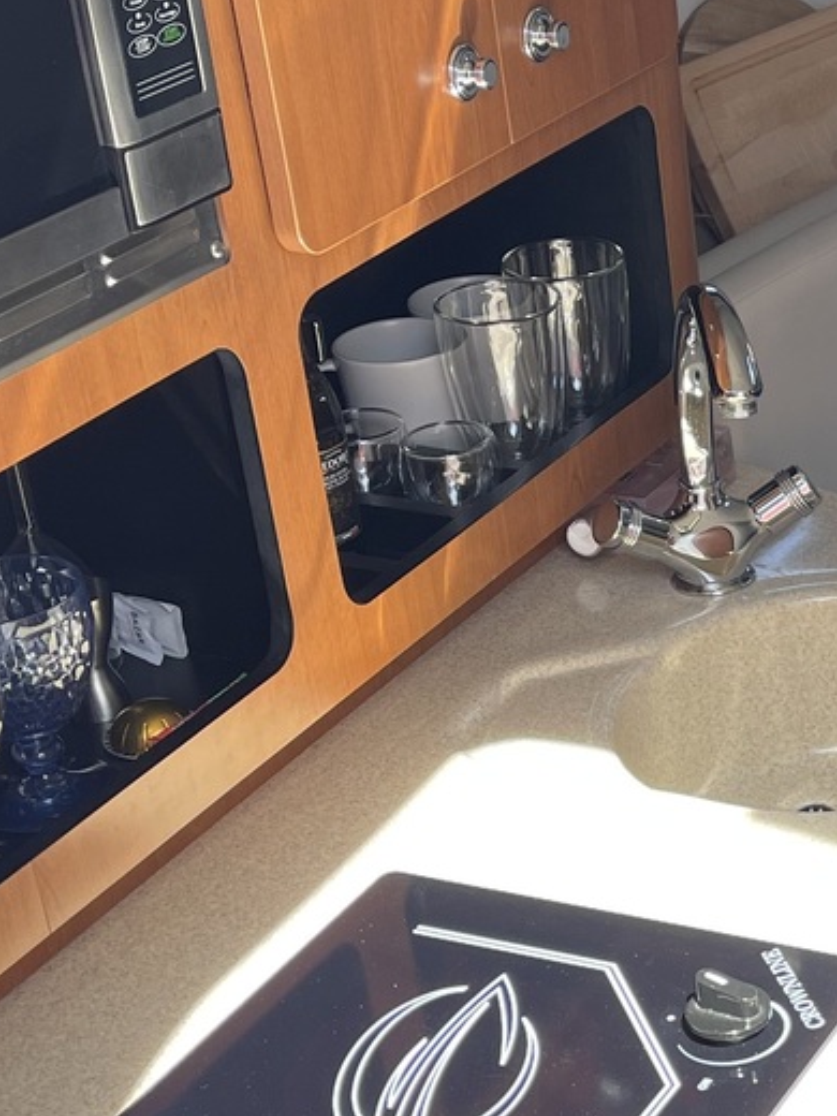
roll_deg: +2.5
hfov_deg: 17.3
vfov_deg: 24.3
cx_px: 1103
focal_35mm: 80
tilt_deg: -27.8
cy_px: 708
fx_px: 2579
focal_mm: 5.1
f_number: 1.6
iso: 32
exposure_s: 1/216
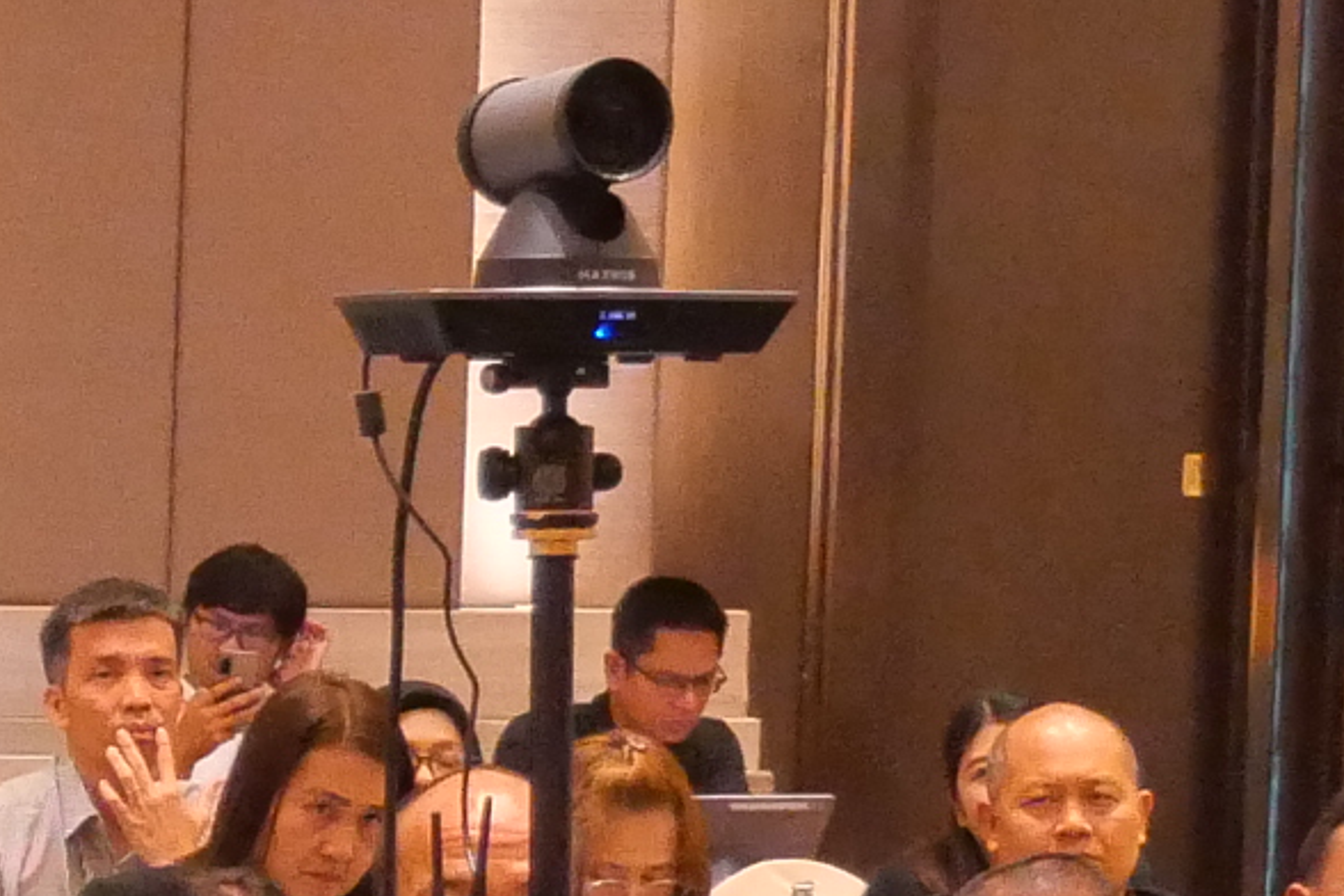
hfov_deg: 7.6
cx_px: -1406
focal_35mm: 259
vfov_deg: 5.2
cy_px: 1506
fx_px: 9669
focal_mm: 20
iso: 3200
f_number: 4.1
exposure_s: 1/60
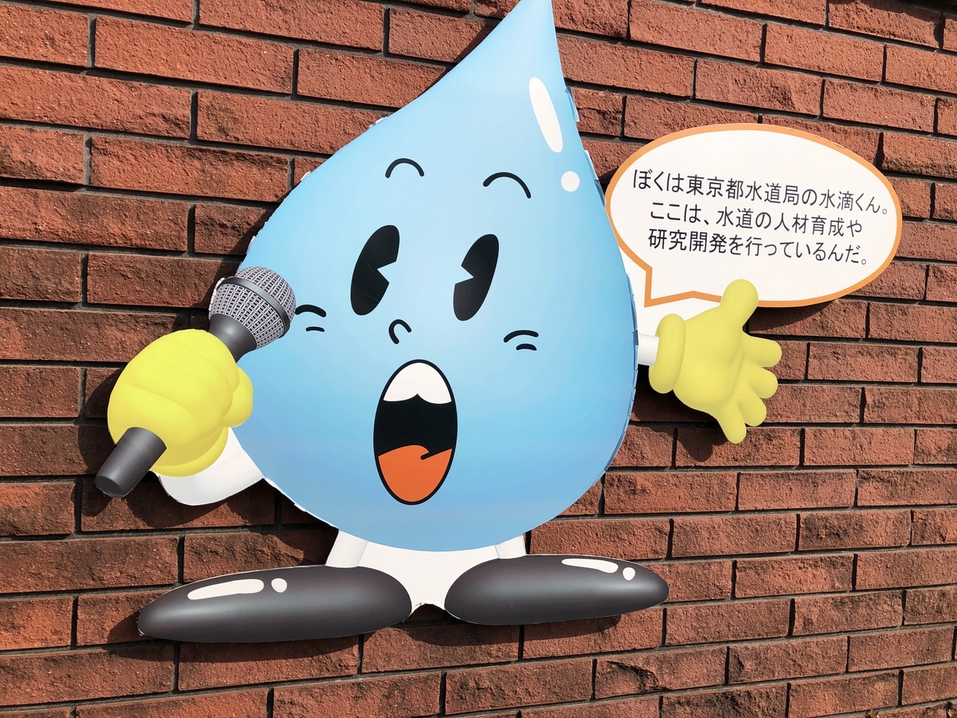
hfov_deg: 63.4
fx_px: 774
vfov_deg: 49.7
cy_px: 359
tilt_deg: -4.0
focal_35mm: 28
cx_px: 478
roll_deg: -4.0
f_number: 1.8
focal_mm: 4
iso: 20
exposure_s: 1/2667
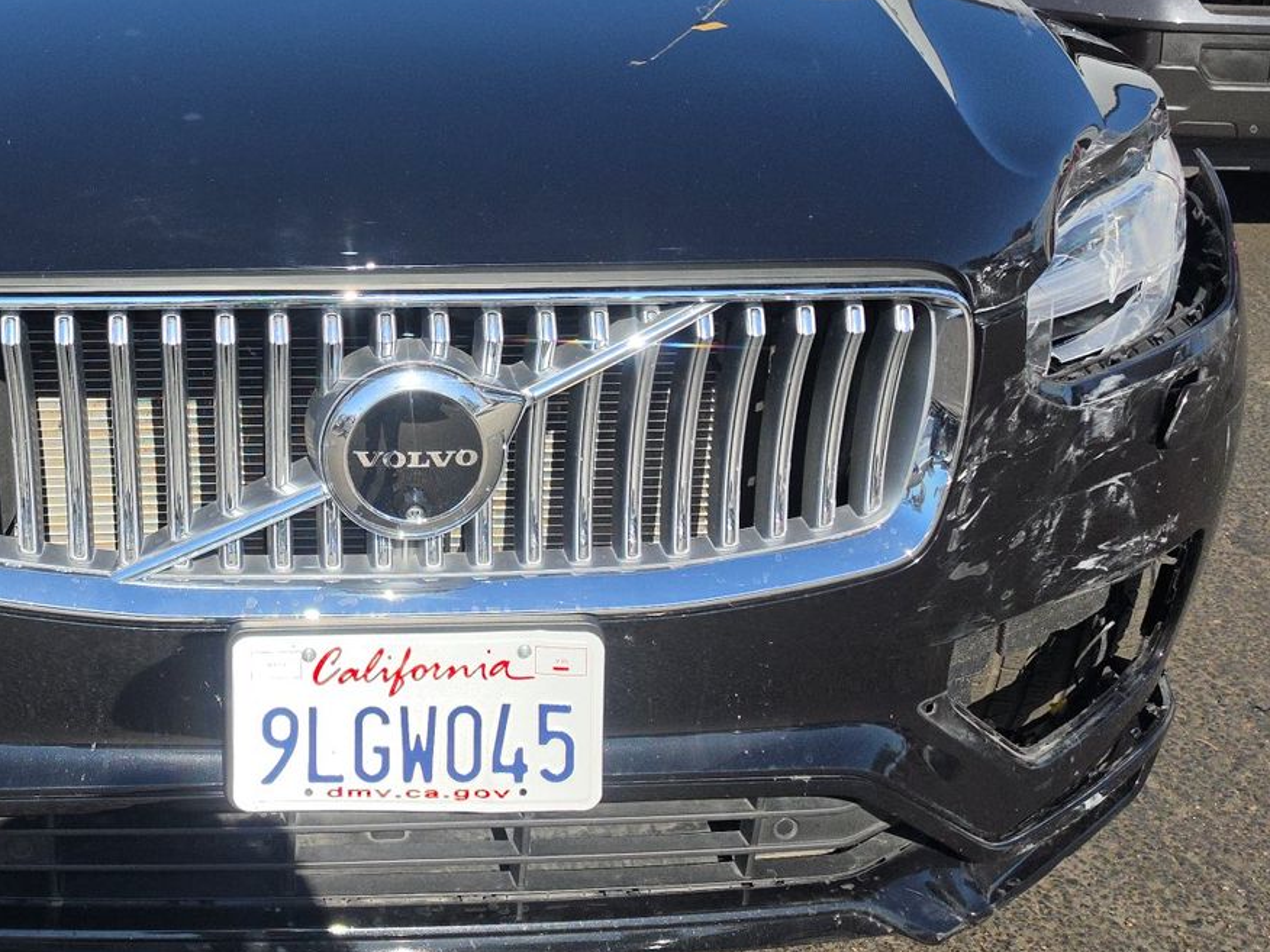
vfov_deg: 33.7
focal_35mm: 42
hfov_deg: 43.0
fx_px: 1541
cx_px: 274
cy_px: 252
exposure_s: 1/7940
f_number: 1.4
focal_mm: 6.5
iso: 53
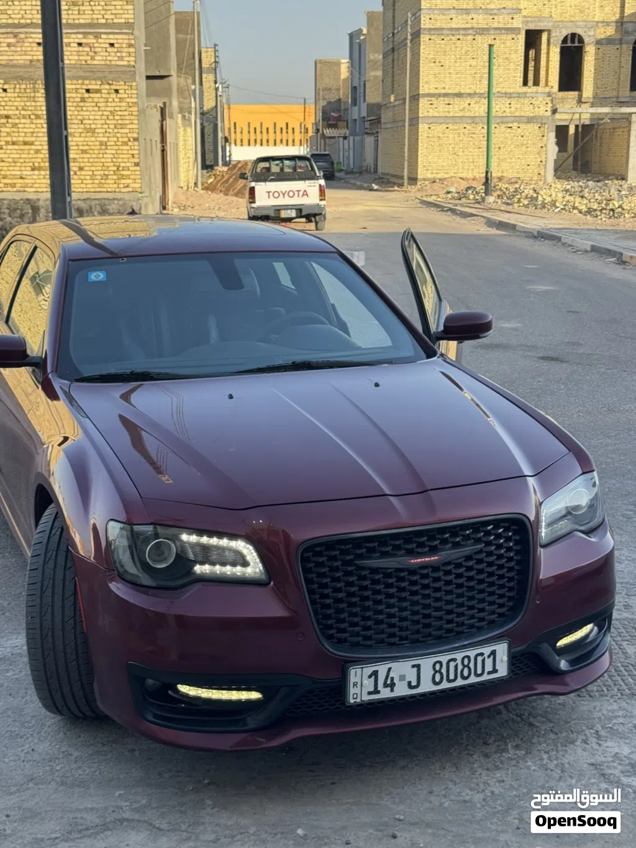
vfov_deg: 39.7
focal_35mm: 48
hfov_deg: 30.3
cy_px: 424
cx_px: 318
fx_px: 1176
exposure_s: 1/1027
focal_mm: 6.76
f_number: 1.78
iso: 64
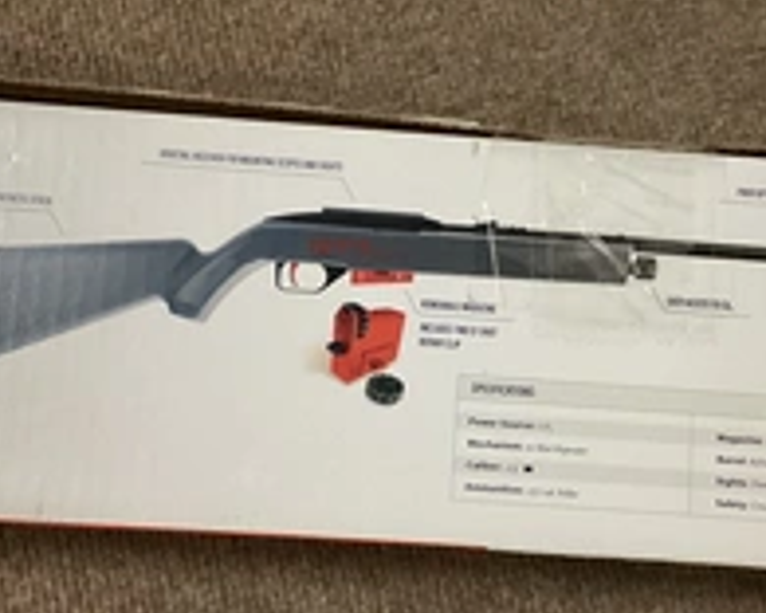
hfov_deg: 30.4
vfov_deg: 24.6
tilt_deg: -80.7
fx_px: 1406
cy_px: 295
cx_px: 456
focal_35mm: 62
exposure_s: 1/60
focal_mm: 3.3
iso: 250
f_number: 2.4
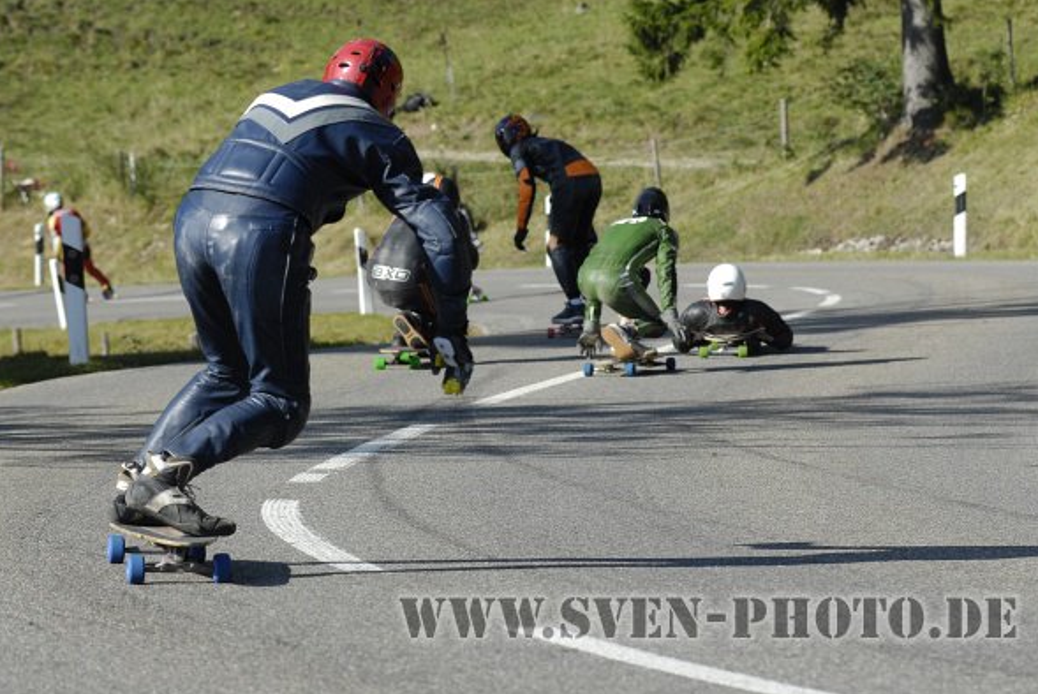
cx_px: 530
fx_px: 5282
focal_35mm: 183
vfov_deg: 7.5
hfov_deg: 11.2
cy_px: 335
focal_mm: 116
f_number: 6.3
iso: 200
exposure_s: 1/500
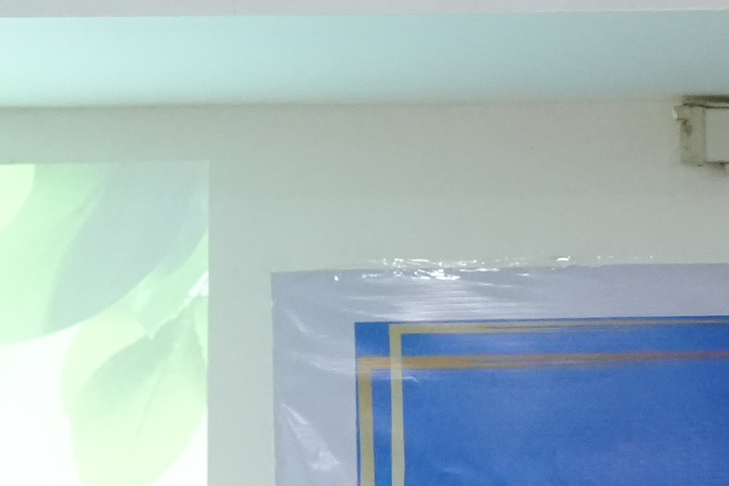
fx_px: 6539
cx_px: 1489
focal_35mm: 323
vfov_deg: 4.2
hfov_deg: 6.2
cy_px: 1092
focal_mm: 50
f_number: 4
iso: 6400
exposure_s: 1/160
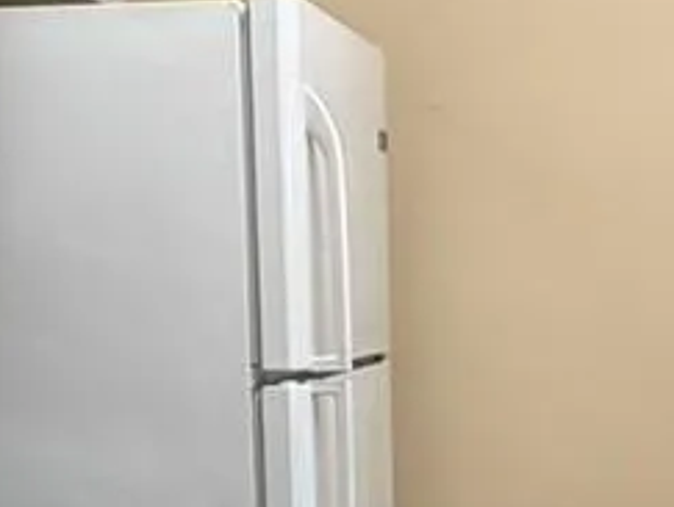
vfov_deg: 15.7
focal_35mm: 92
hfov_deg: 21.1
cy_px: 557
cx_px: 508
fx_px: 1794
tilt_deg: -9.6
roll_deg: +0.5
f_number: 2.2
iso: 200
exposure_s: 1/120
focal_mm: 2.22
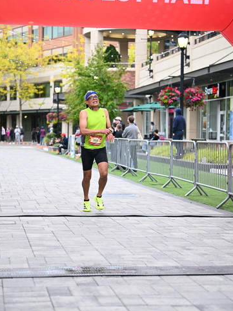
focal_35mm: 77
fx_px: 691
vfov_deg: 25.3
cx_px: 116
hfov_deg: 19.1
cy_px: 175
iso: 1250
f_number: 2.8
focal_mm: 70
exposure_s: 1/1600
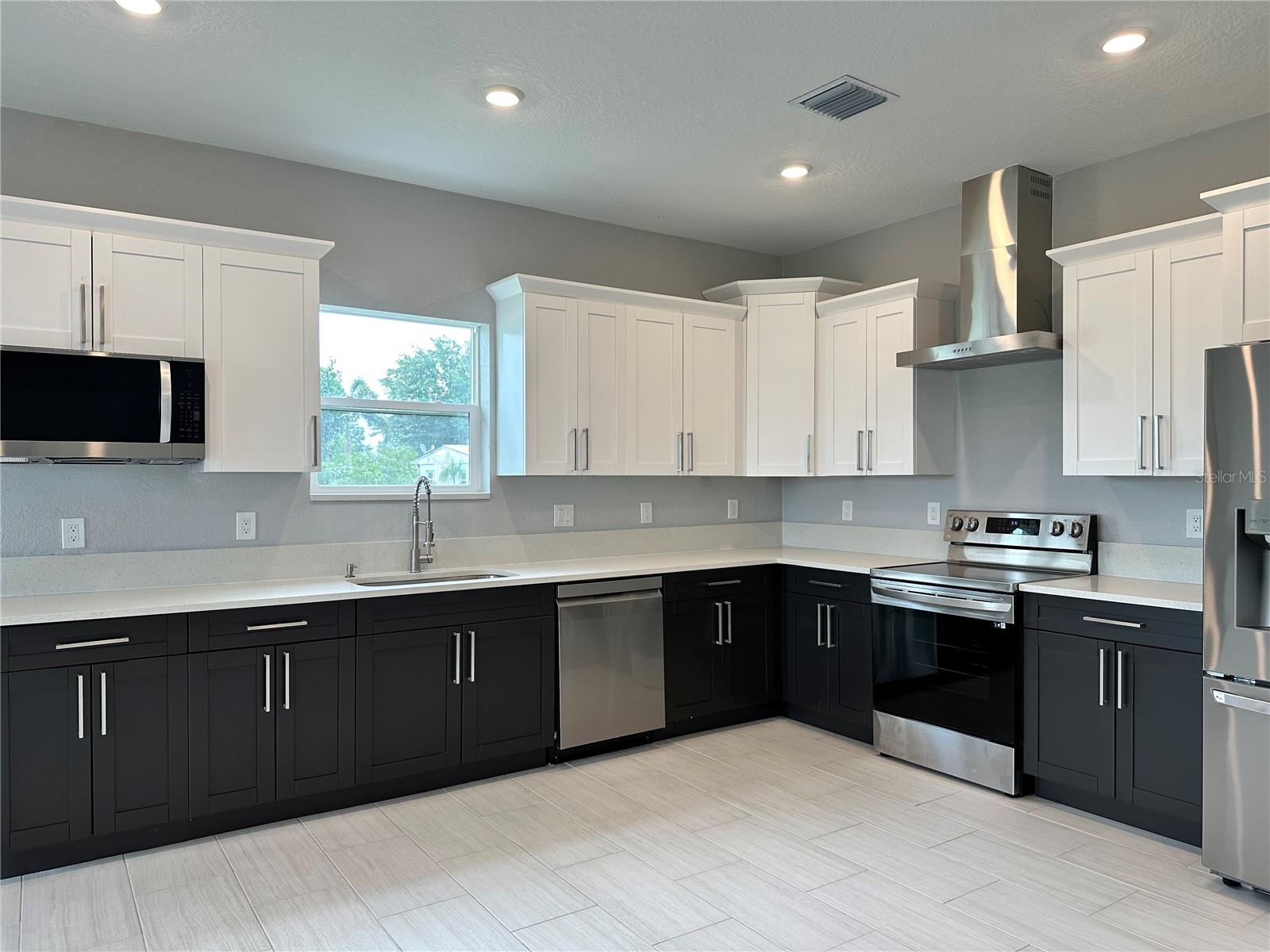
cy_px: 476
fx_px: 881
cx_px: 635
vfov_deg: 56.8
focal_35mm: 24
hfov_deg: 71.6
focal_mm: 6.86
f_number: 1.78
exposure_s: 1/120
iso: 100
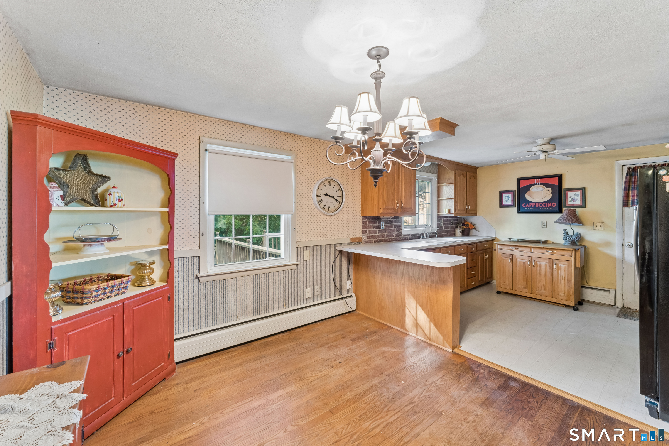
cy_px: 223
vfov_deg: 81.2
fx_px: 260
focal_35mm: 14
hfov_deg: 104.3
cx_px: 334
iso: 400
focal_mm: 14
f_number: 13
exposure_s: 1
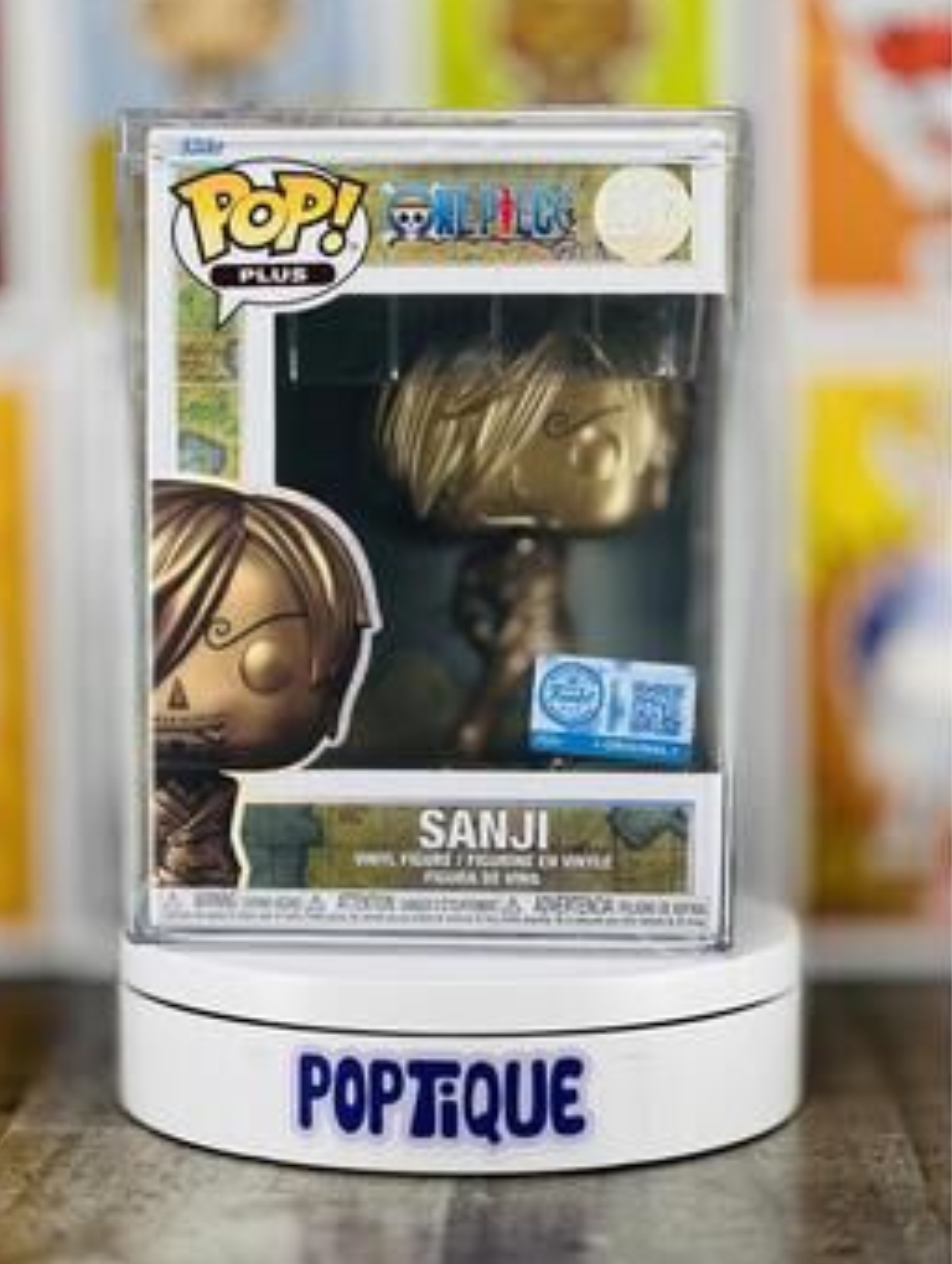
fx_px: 3146
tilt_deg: -2.9
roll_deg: +0.6
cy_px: 561
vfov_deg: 22.7
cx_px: 424
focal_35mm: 86
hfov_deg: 17.2
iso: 64
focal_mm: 9
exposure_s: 1/121
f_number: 2.8
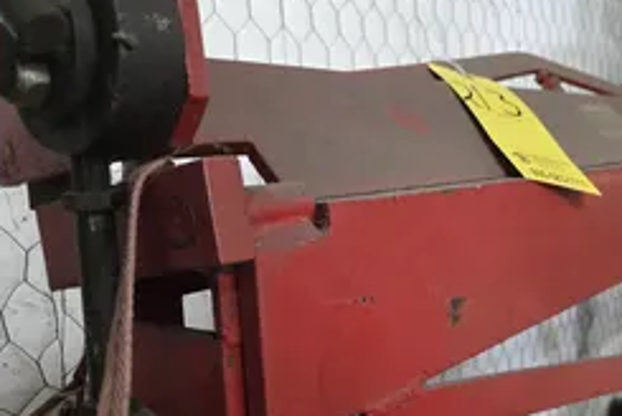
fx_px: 675
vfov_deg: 34.3
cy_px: 231
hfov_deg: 47.9
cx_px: 457
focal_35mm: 39
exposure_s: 1/60
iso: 800
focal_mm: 5.4
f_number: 1.8
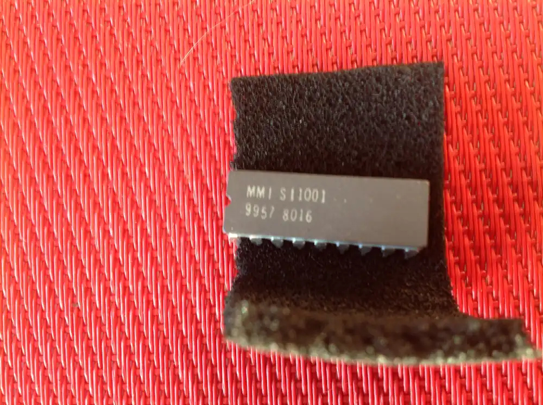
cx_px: 272
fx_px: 548
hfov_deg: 52.7
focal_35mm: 35
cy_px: 202
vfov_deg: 40.6
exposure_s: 1/15
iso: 64
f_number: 2.4
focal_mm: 4.28
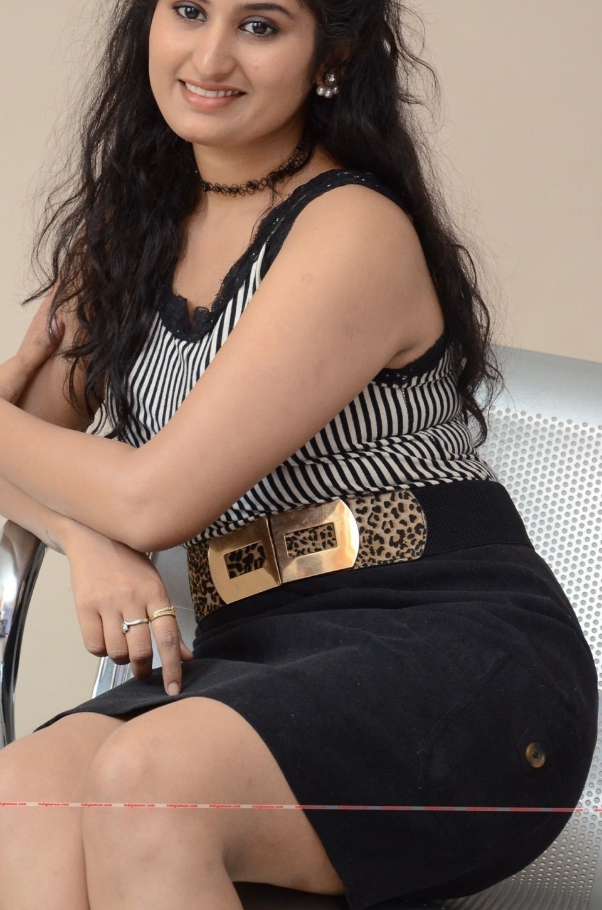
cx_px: 267
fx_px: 3780
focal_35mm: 150
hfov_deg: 9.1
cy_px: 368
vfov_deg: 13.7
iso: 2000
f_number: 5.6
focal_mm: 80
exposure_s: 1/125
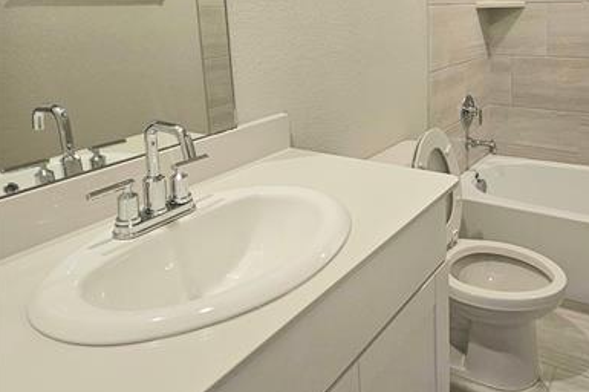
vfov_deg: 45.7
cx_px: 434
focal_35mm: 27
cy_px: 84
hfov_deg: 63.8
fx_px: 441
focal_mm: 2.2
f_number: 2.2
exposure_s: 1/60.2
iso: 125
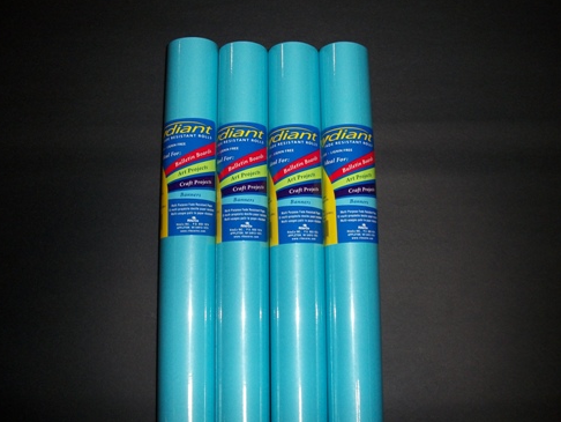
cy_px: 209
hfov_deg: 51.3
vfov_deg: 39.7
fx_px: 584
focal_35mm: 36
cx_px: 274
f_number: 3.1
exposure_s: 1/125
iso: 200
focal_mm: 6.3
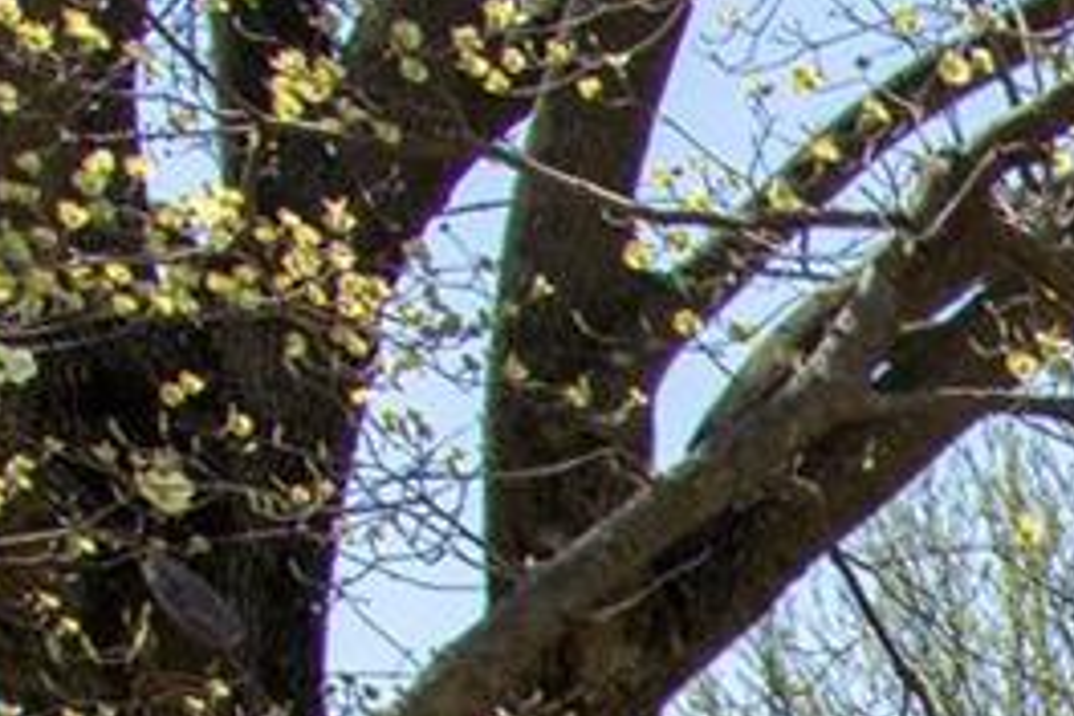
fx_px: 3252
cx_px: 2685
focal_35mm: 109
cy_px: 1953
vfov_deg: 10.2
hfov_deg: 13.2
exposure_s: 1/500
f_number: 8
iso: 320
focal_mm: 12
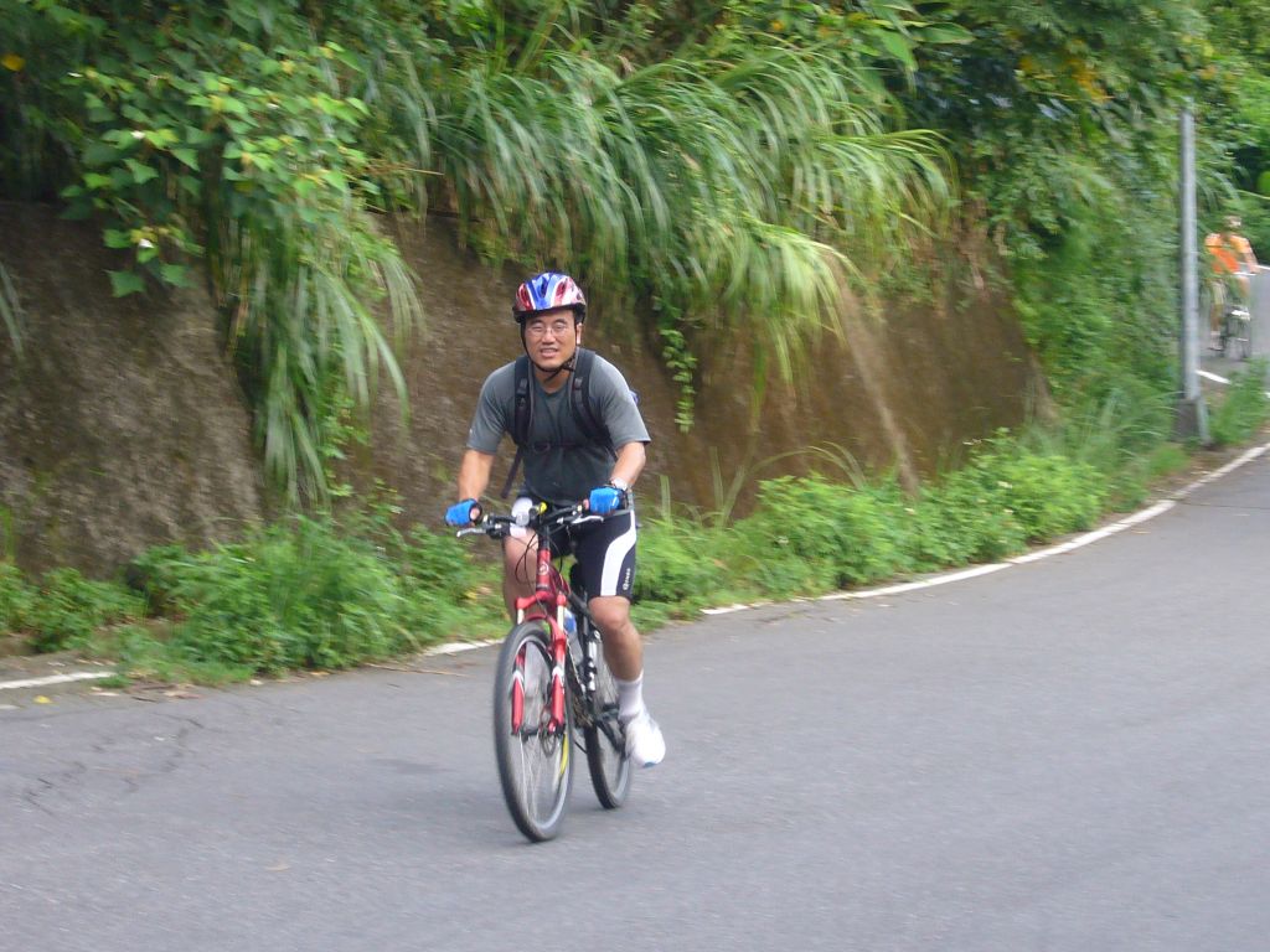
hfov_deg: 15.4
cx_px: 635
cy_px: 476
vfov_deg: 11.6
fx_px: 4696
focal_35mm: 128
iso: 100
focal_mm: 15.5
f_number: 5.3
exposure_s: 1/30
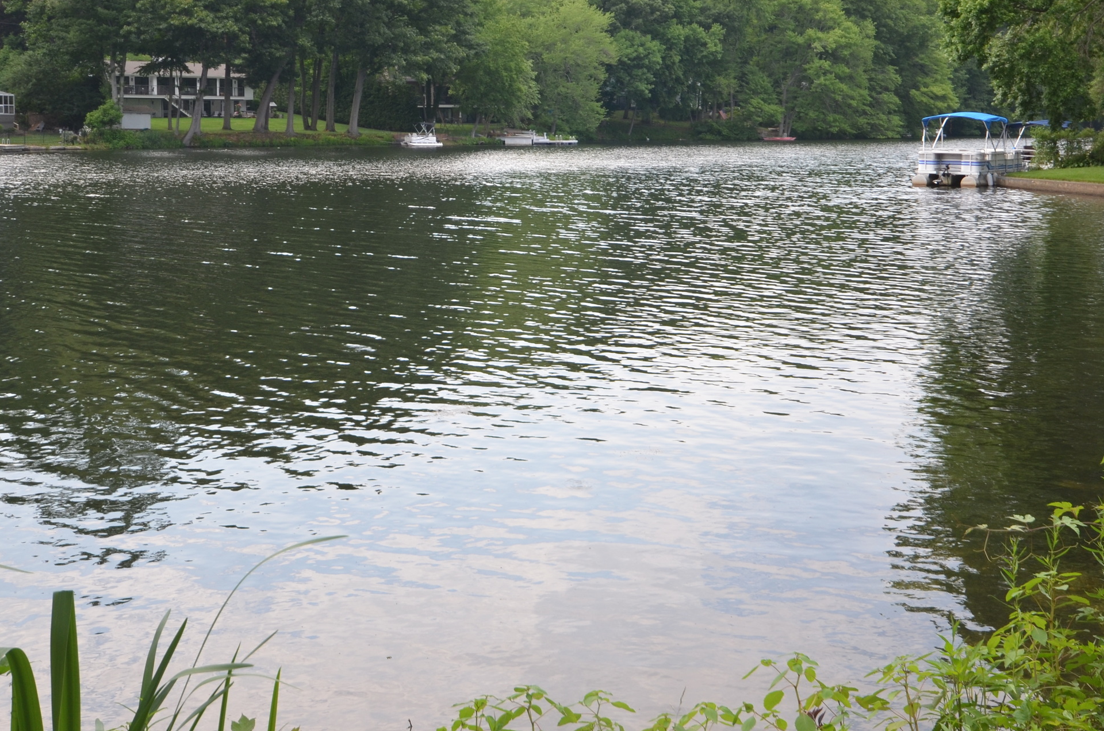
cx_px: 558
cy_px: 215
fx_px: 1469
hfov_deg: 41.2
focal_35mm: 48
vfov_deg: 27.7
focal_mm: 20
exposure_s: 1/200
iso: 200
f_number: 7.1
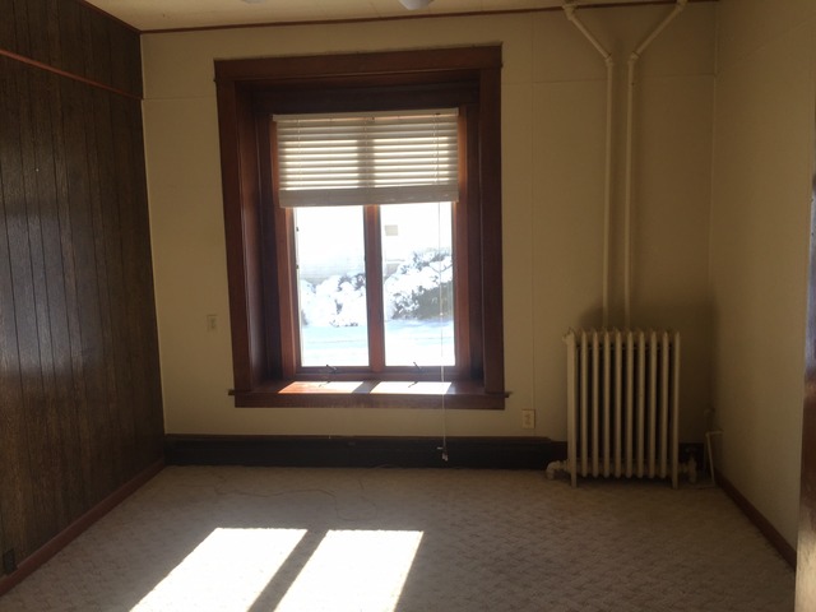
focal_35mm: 29
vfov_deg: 48.2
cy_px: 306
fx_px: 684
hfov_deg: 61.7
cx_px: 408
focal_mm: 4.15
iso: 32
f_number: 2.2
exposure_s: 1/235
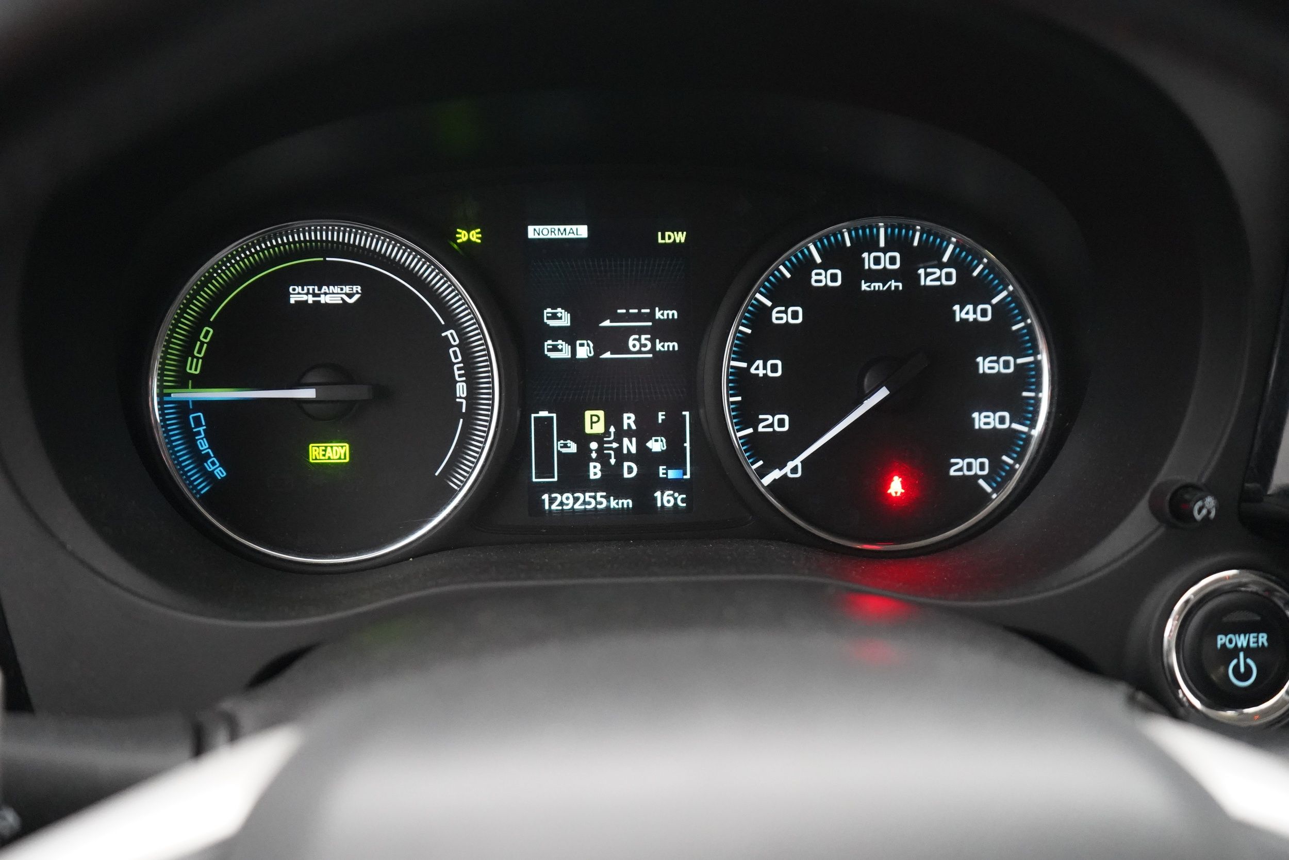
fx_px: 1361
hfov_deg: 50.7
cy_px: 430
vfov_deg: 35.1
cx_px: 644
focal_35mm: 38
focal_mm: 38
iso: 12800
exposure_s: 1/60
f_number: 4
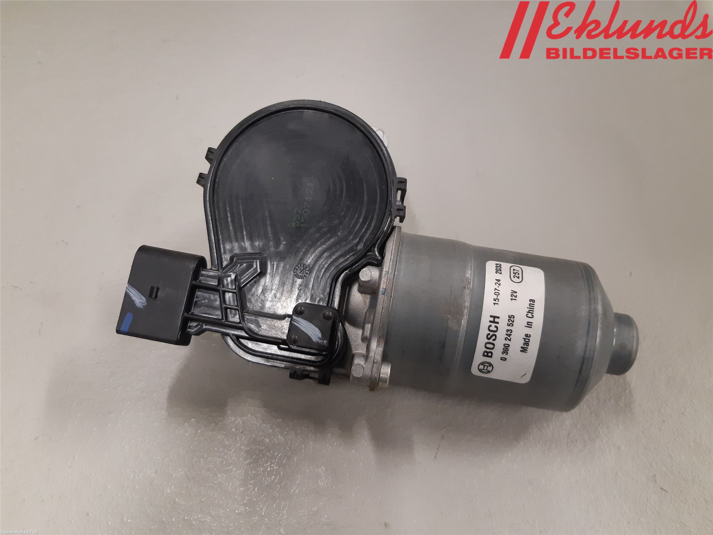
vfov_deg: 53.1
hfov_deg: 67.3
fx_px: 536
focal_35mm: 26
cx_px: 356
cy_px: 268
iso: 160
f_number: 1.7
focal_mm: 3.93
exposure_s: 1/50
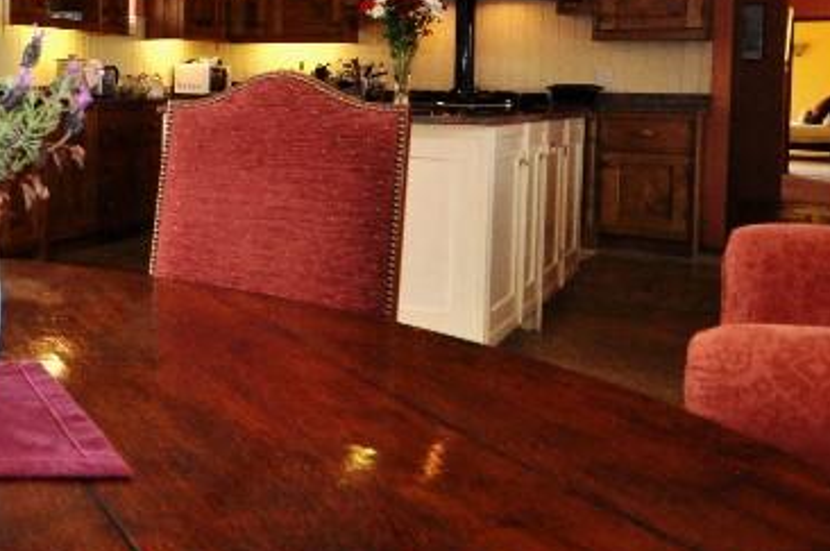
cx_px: -132
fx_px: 967
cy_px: 84
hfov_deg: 37.1
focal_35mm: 42
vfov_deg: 30.7
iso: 640
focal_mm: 10
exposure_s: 1/200
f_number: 4
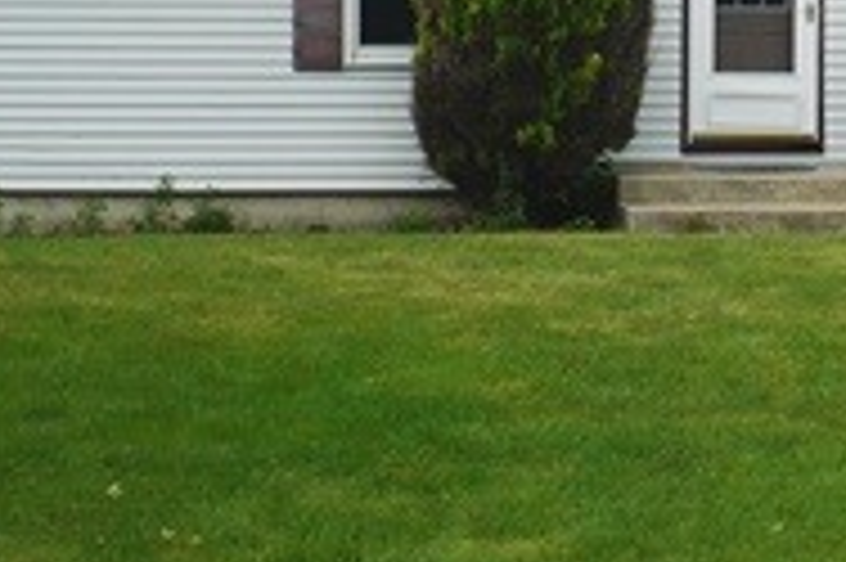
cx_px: 729
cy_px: 121
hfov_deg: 15.5
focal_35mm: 131
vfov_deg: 10.4
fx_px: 3076
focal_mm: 6.1
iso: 100
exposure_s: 1/500
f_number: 2.8
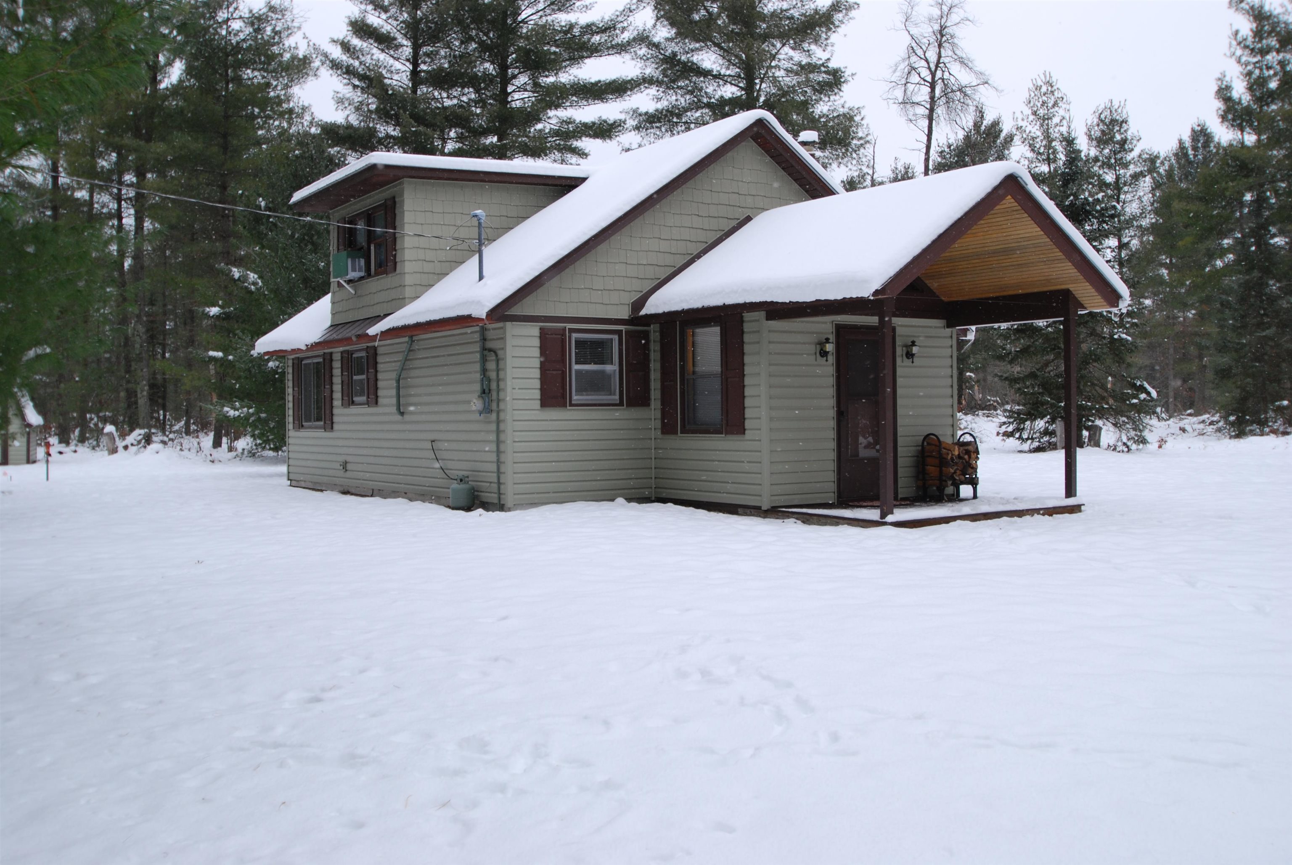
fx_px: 1293
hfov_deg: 53.1
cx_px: 646
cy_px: 432
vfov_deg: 37.0
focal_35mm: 36
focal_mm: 24
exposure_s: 1/250
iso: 200
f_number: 5.6
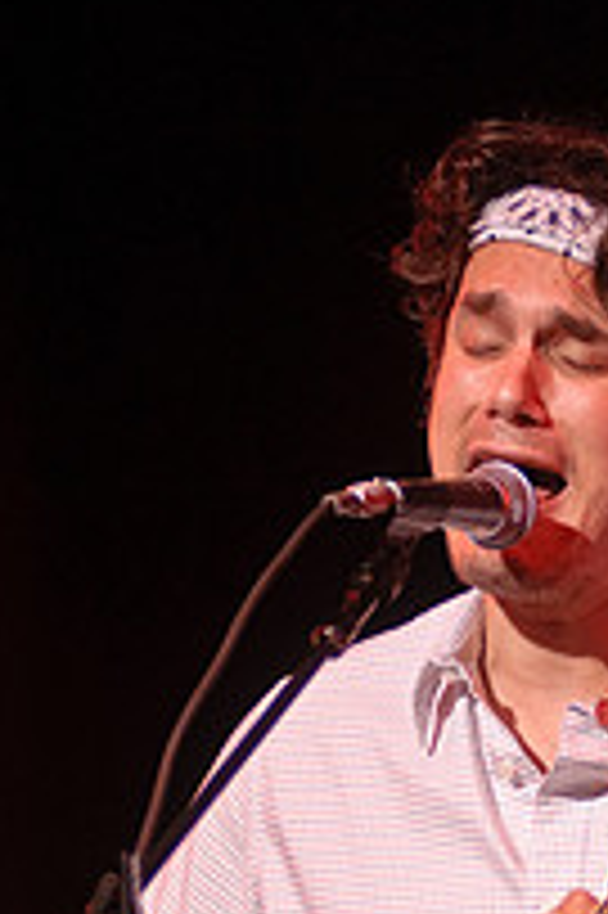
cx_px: 579
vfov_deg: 6.2
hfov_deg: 4.1
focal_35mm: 332
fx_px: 8424
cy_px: 837
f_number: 2.8
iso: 400
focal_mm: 100
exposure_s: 1/320
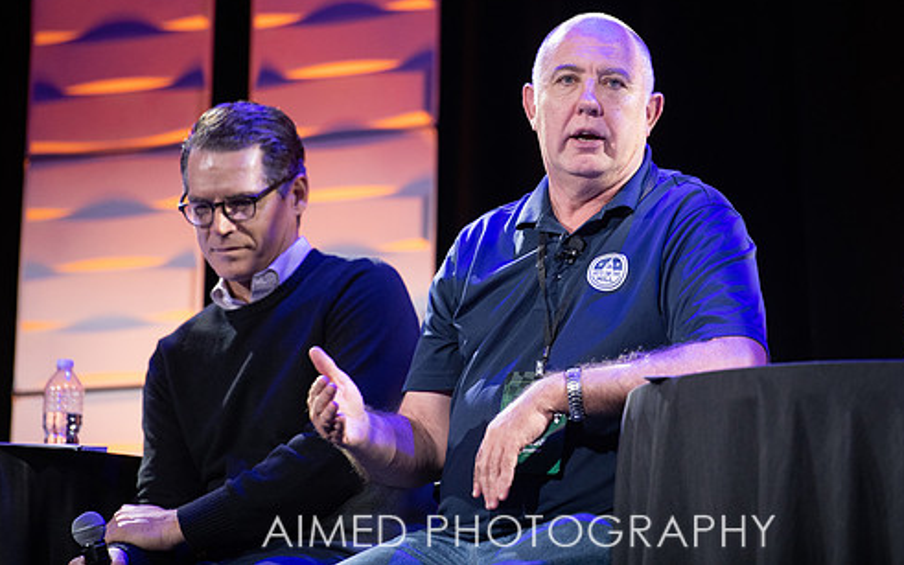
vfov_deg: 5.4
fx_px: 5938
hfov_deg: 8.7
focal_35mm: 241
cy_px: 211
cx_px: 521
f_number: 3.2
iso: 1600
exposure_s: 1/320
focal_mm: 200
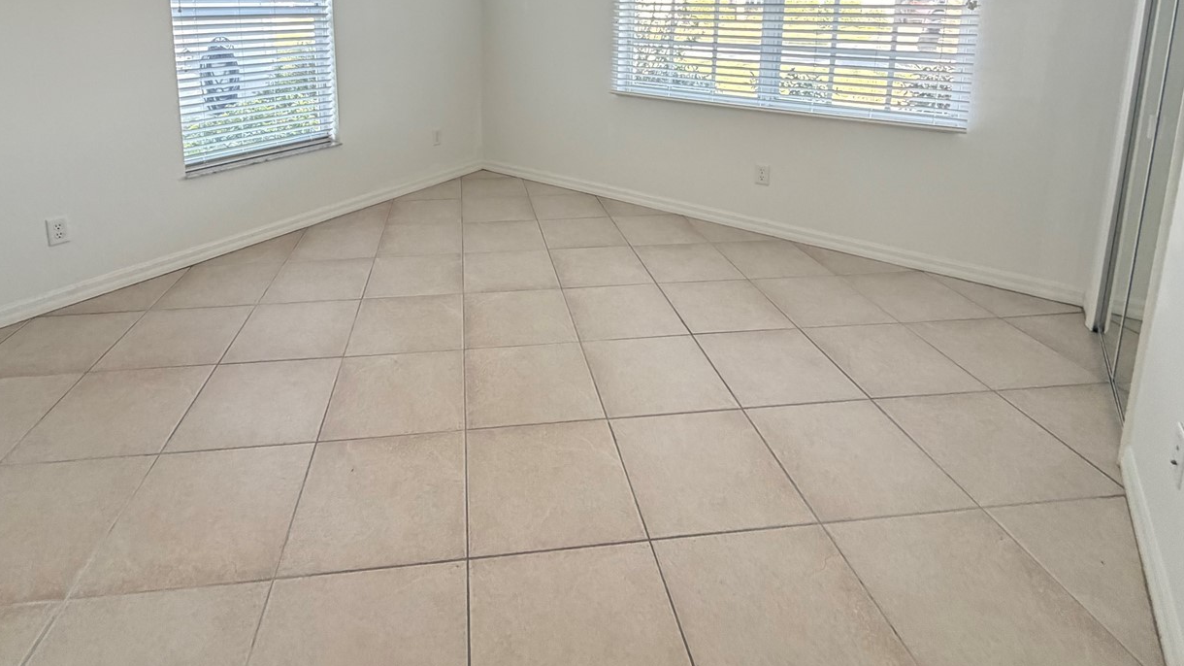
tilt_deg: -8.9
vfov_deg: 50.9
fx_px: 628
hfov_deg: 86.4
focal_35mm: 20
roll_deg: +0.4
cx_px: 533
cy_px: 95
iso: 400
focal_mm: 2.22
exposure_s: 1/60
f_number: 2.2
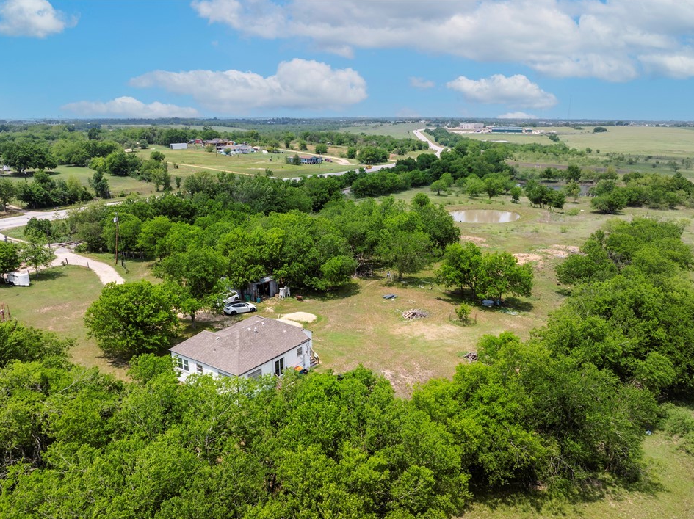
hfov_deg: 67.3
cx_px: 345
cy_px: 279
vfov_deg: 52.9
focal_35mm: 26
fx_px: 521
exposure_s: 1/1000
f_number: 6.3
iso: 100
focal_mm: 12.29
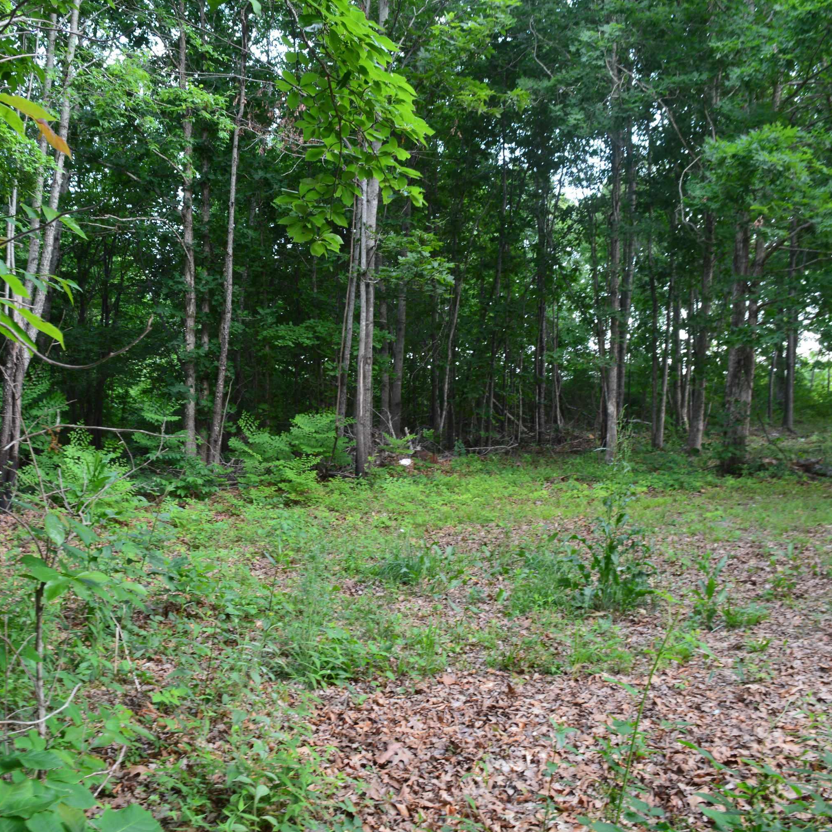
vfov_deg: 47.2
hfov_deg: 46.9
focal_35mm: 35
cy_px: 416
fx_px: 952
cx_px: 327
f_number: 7.1
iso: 400
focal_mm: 18
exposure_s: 1/30
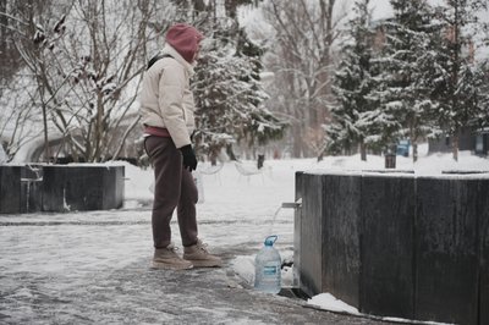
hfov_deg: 39.6
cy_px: 162
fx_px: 679
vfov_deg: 26.9
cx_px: 244
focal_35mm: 50
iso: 400
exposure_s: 1/2000
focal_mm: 50
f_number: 2.8
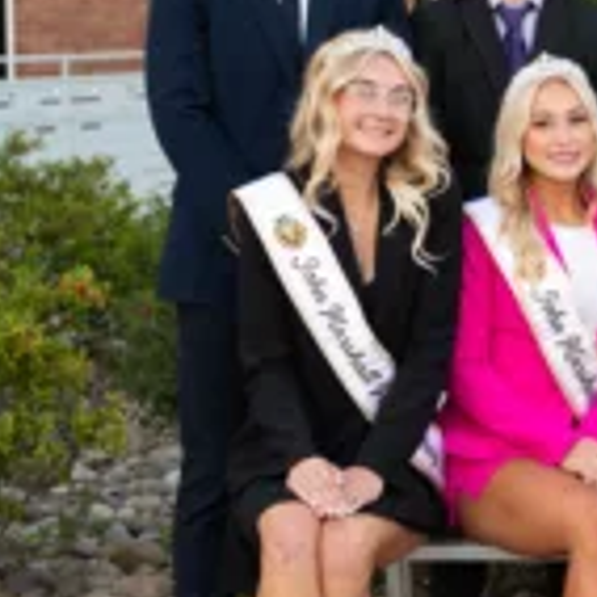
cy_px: 328
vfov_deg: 16.9
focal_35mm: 103
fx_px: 2010
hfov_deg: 16.2
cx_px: 721
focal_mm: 42
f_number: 4.5
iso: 400
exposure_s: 1/80
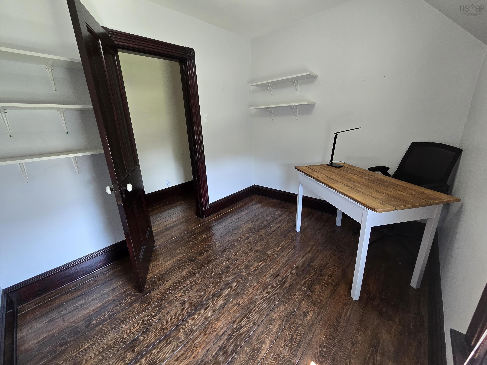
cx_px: 244
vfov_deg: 89.9
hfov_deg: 106.2
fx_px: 183
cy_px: 182
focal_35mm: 13
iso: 250
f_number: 2.2
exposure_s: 1/60
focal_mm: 2.2
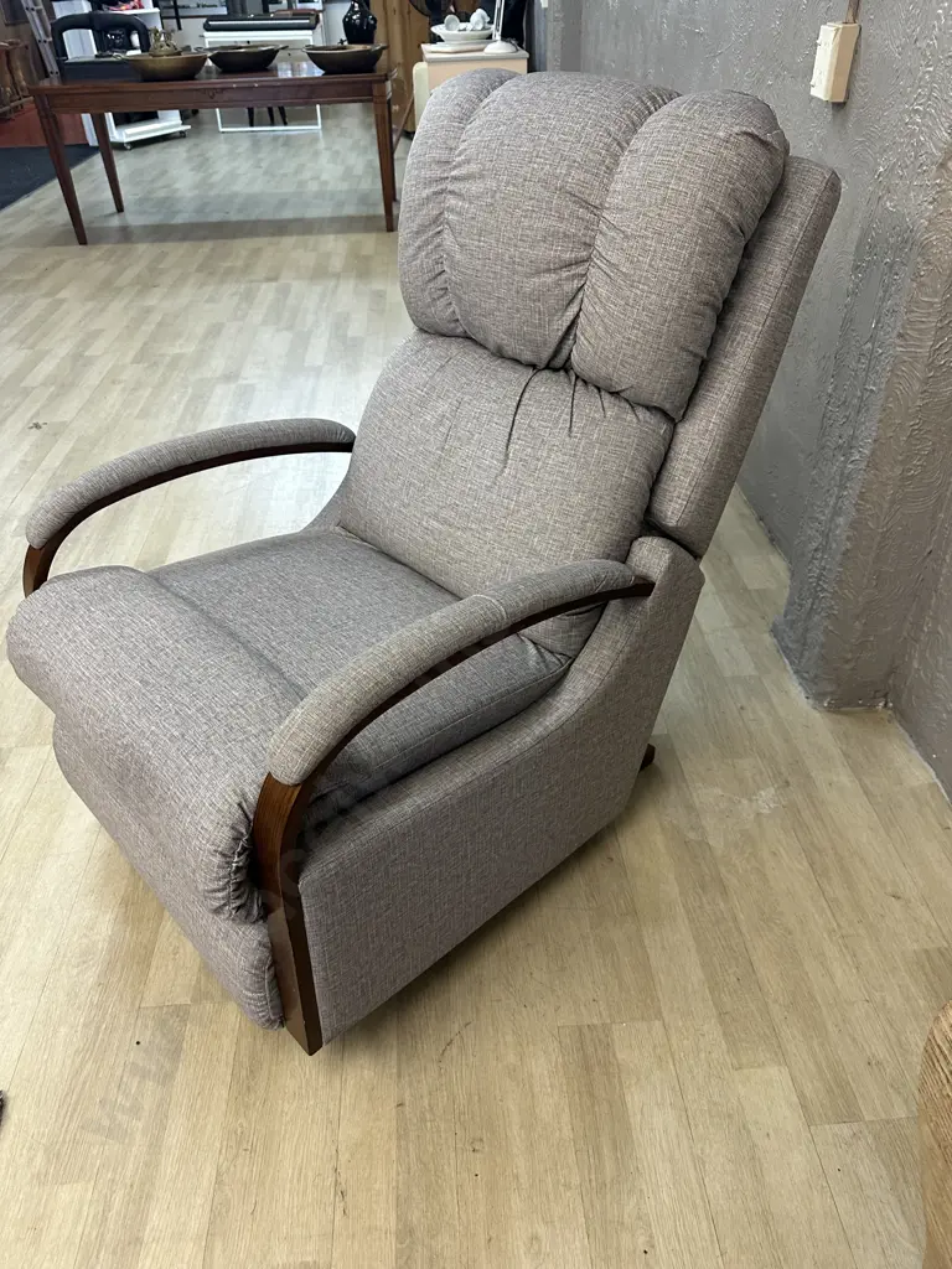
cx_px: 476
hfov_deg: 56.8
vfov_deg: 71.6
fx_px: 880
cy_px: 634
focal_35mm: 24
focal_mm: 6.86
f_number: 1.78
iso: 200
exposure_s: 1/100
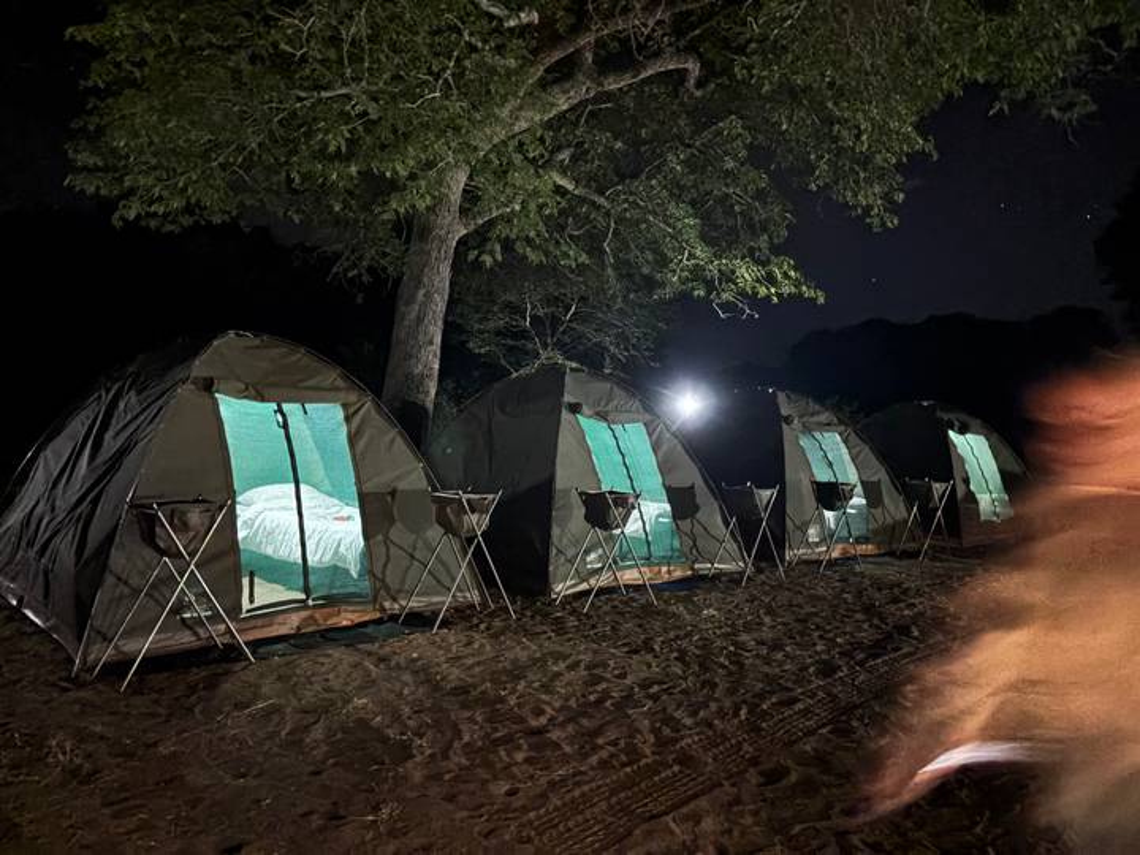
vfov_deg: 53.1
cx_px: 570
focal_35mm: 26
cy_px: 428
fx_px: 856
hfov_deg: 67.3
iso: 10000
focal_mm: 5.96
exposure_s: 1
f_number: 1.6
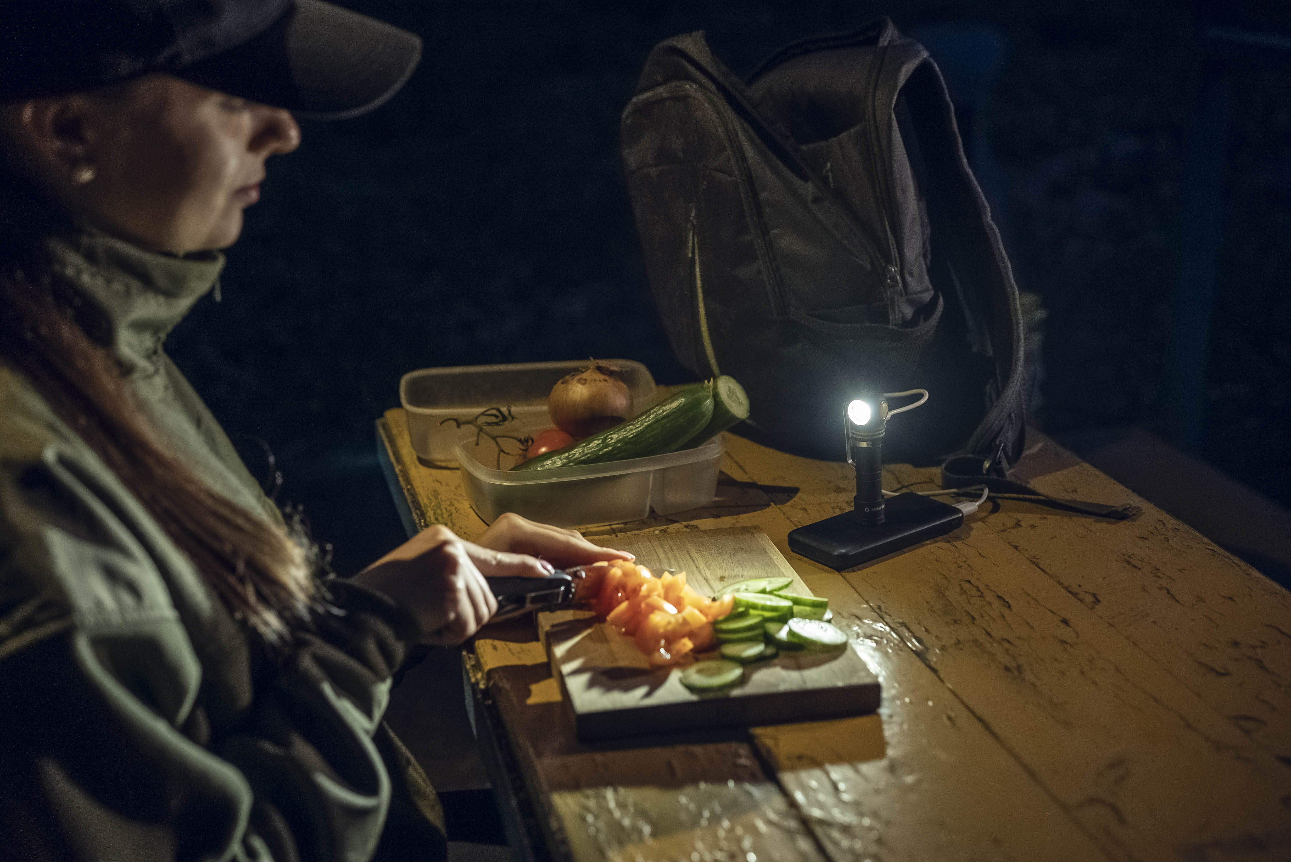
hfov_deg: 39.6
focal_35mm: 50
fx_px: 1794
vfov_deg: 27.0
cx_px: 646
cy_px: 431
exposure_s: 1/125
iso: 12800
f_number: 2.8
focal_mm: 50
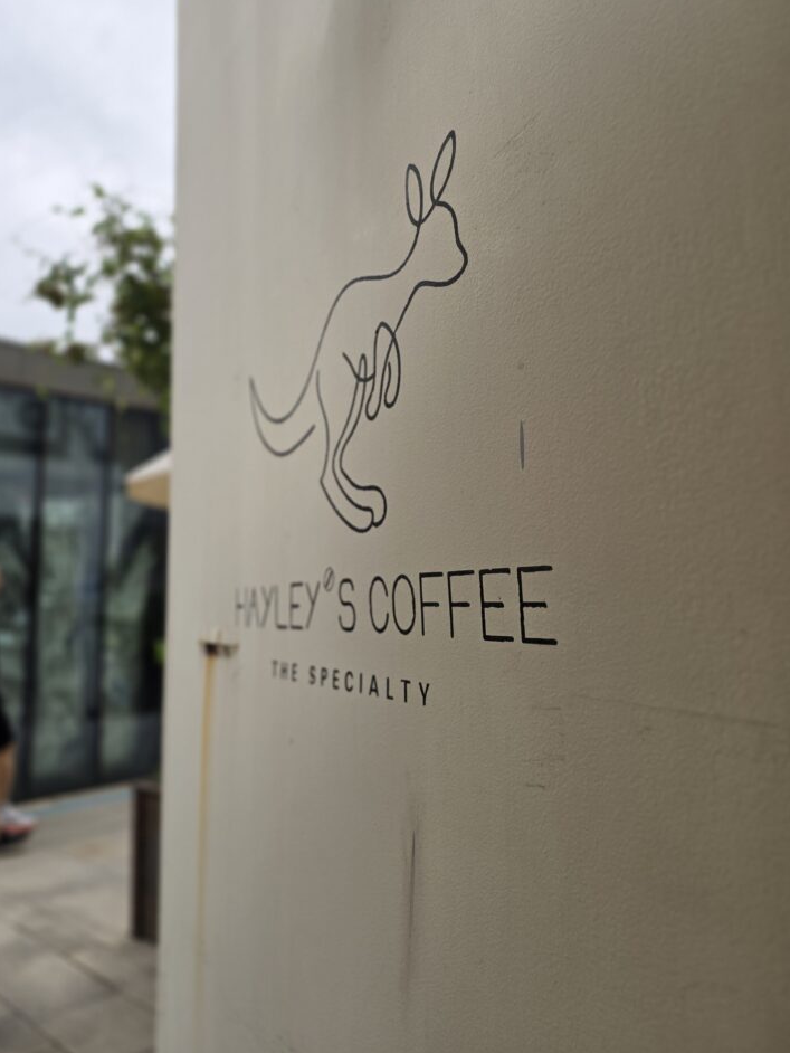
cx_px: 371
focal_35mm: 25
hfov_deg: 54.9
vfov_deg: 69.3
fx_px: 760
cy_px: 491
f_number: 1.7
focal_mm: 6.25
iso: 80
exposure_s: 1/1869
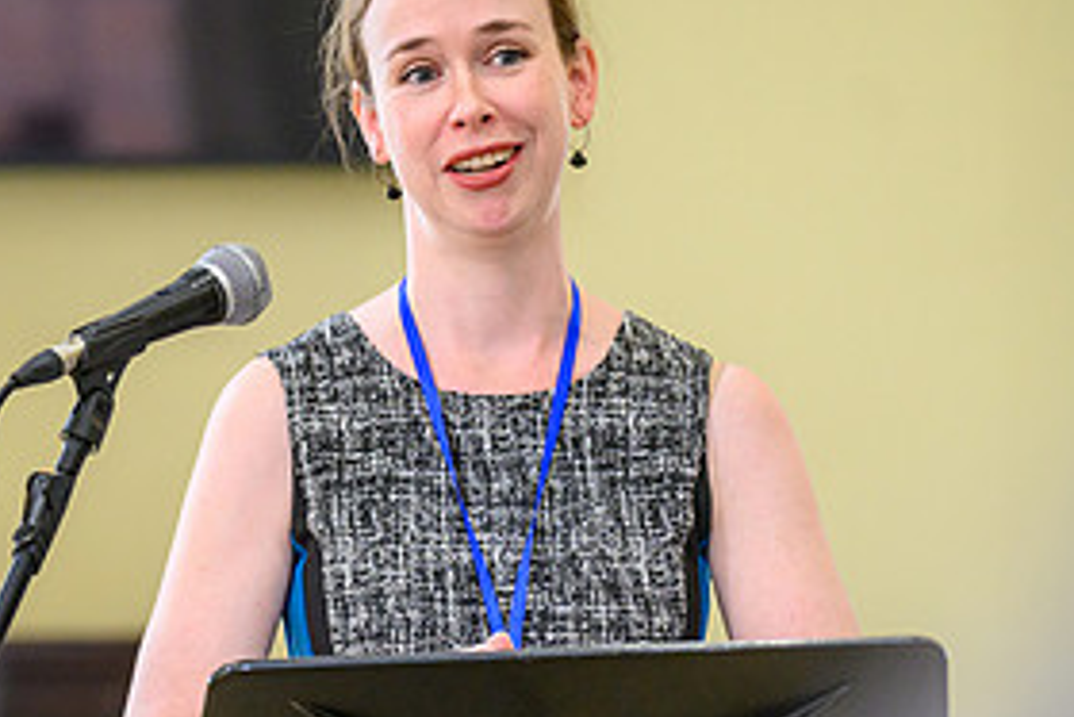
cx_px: 414
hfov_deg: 6.5
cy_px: 424
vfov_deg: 4.4
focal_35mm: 315
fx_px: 9402
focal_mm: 150
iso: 2800
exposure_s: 1/400
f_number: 2.8
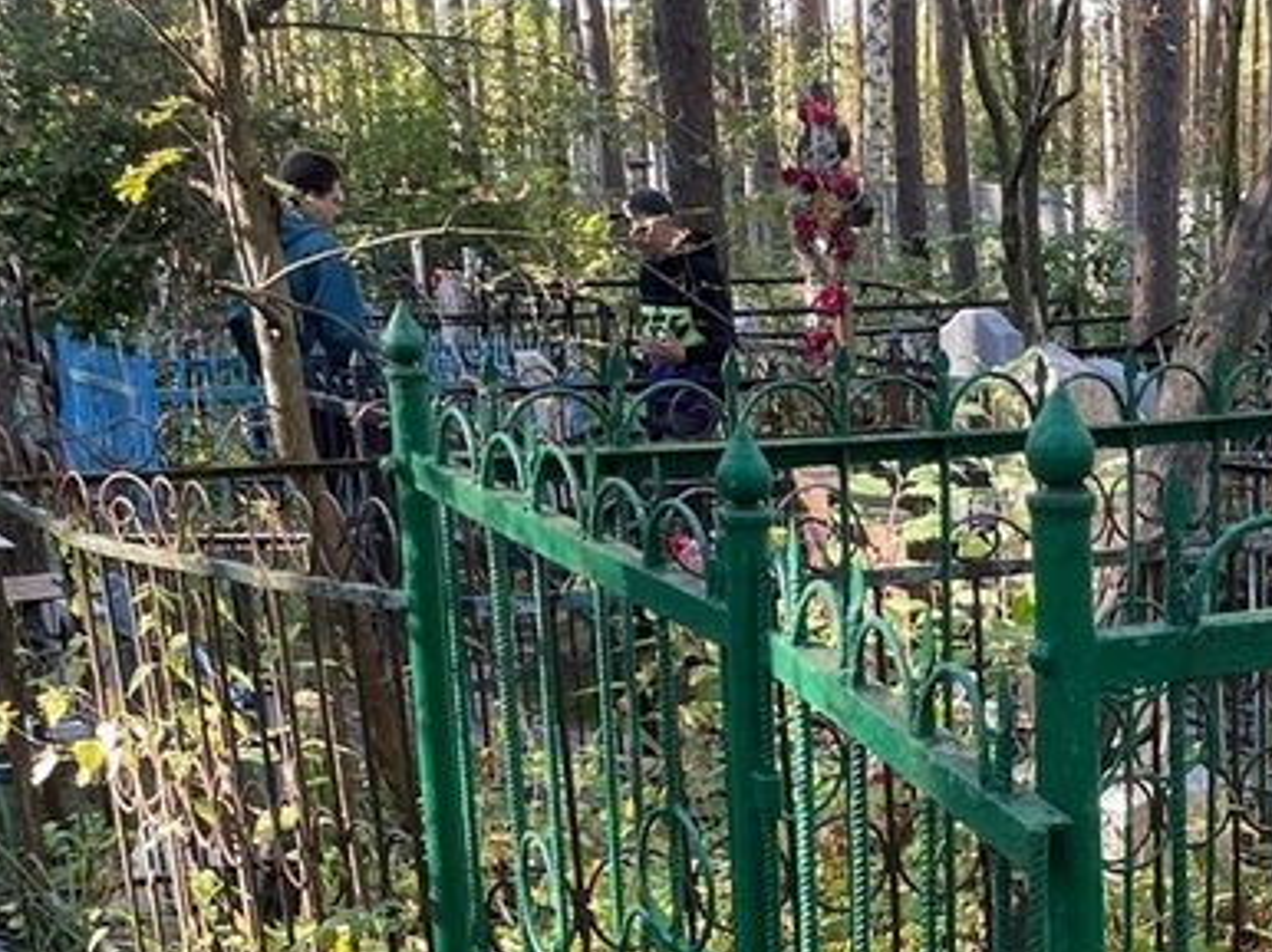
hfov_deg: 26.9
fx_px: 2534
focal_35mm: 69
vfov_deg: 20.4
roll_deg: -0.4
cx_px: 1206
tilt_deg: -17.2
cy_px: 1018
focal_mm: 4.2
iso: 80
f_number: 1.6
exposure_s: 1/121
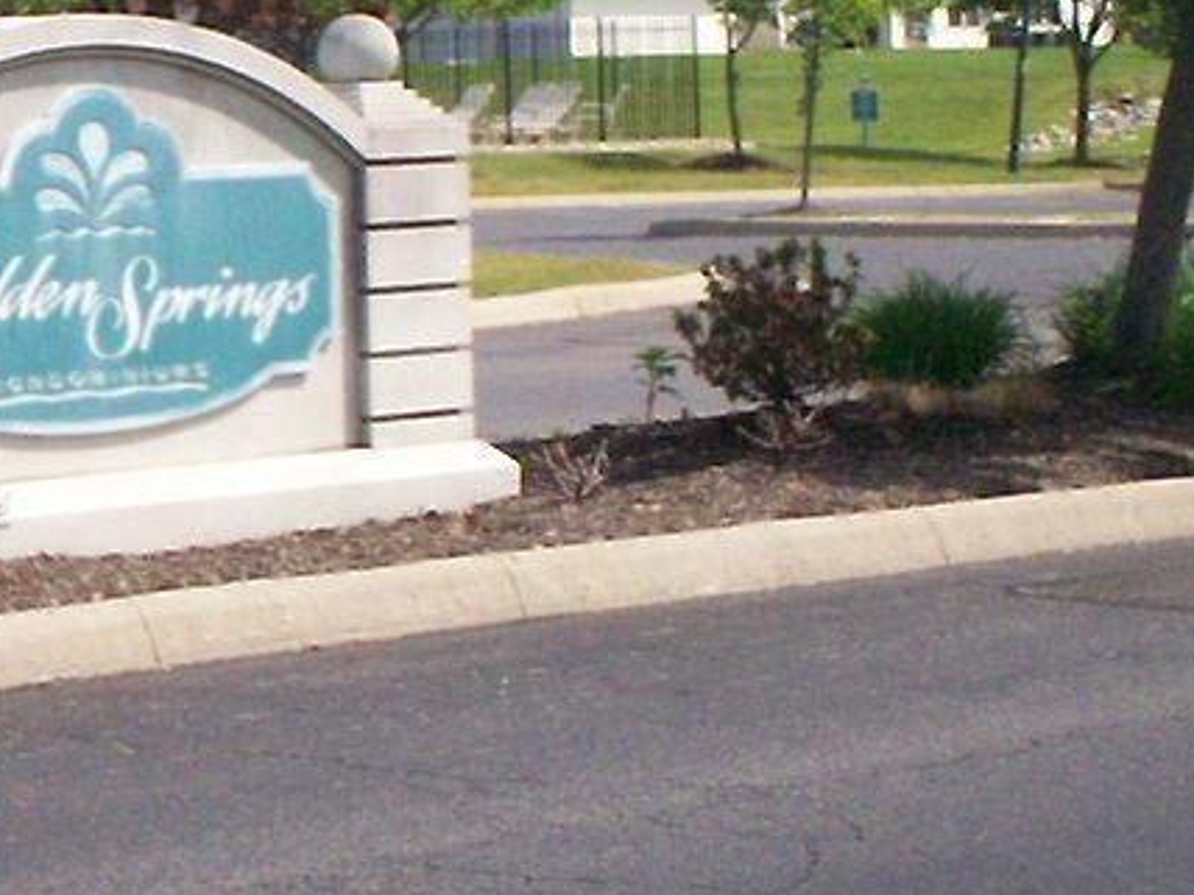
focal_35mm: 140
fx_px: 4829
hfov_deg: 13.7
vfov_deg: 10.5
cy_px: 103
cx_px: -262
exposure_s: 1/591
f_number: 4.5
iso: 100
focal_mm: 6
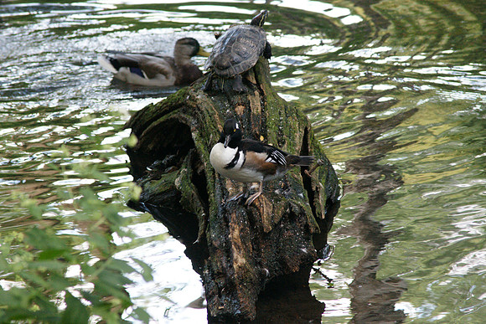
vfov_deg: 4.4
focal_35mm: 315
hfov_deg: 6.5
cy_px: 162
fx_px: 4253
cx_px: 243
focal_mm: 210
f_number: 8
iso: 1600
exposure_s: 1/100
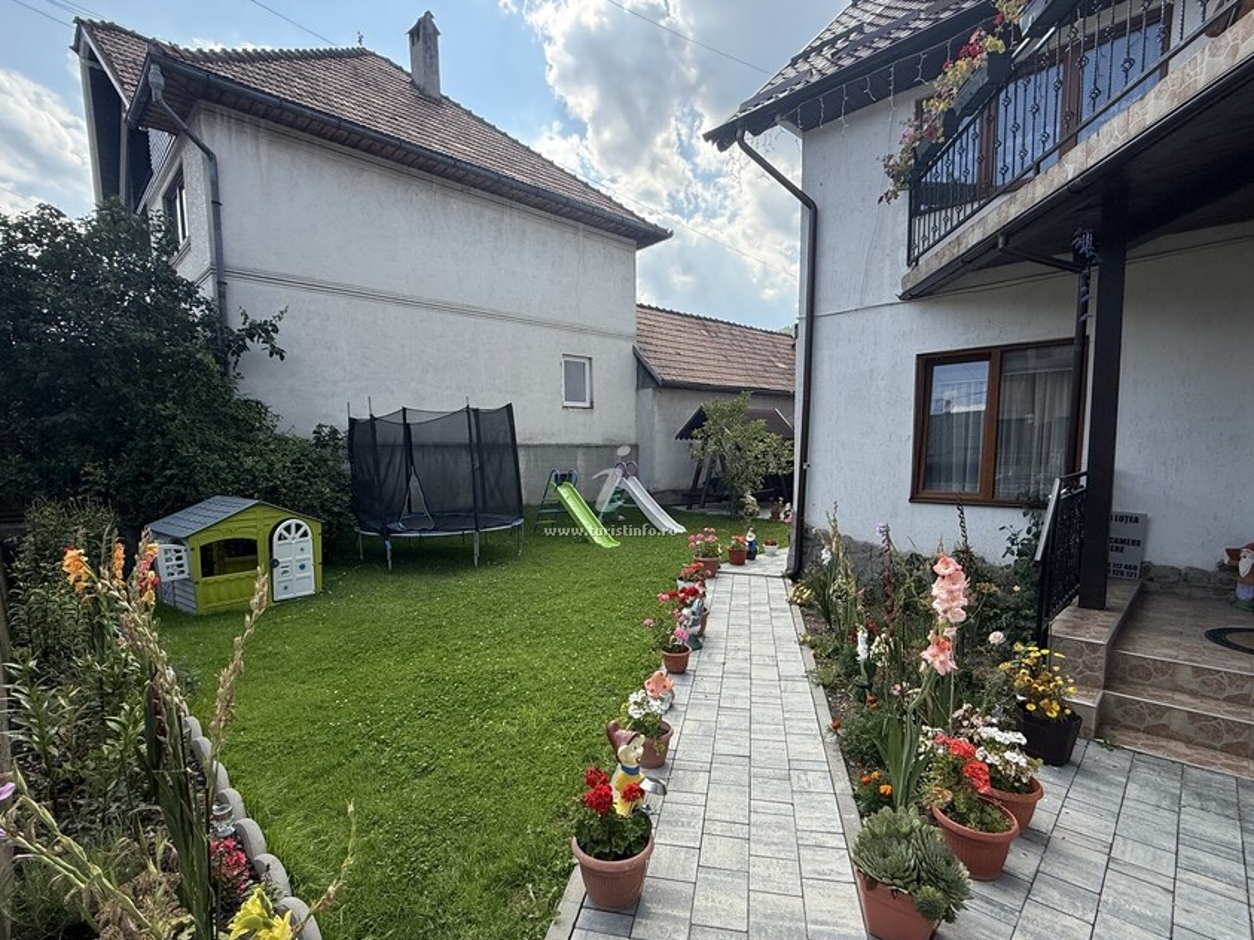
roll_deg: -0.1
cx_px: 632
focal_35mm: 17
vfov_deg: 74.6
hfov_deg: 91.0
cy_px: 510
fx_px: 616
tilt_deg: -6.0
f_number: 2.2
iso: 50
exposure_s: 1/1464
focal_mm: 2.22
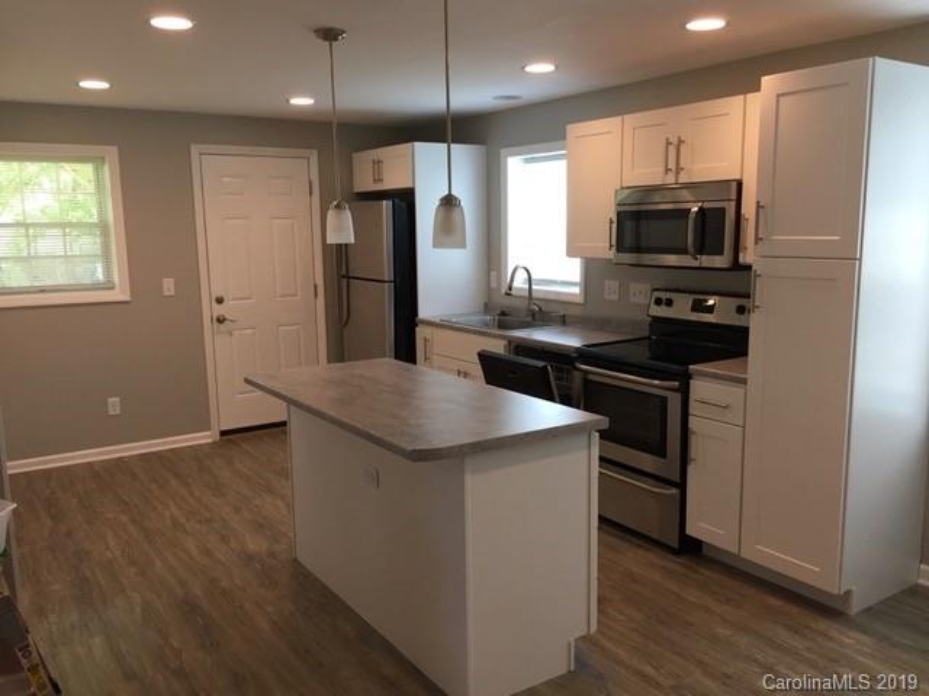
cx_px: 464
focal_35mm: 29
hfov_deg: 61.7
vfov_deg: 48.2
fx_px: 778
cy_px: 348
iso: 50
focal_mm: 4.15
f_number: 2.2
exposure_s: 1/30
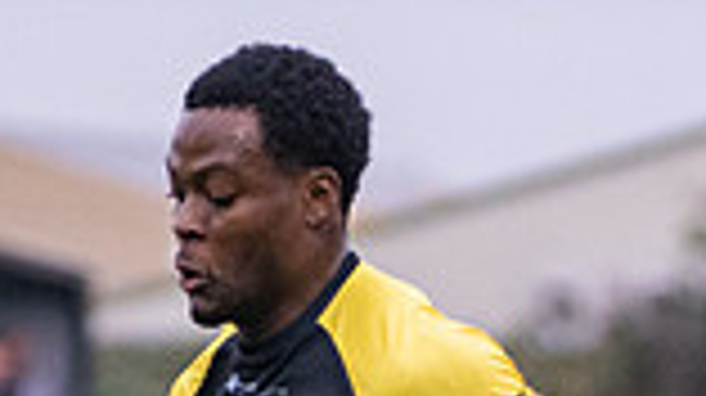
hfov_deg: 2.3
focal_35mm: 941
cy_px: 1180
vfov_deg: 1.3
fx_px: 17601
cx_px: 447
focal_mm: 155
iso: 1600
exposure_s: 1/1600
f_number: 2.8
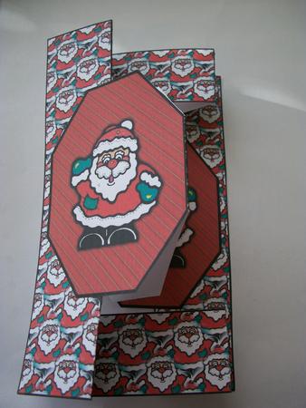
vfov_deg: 52.6
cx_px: 153
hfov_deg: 40.7
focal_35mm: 35
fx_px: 412
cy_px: 204
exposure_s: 1/100
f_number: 3.1
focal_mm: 6.3
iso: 80
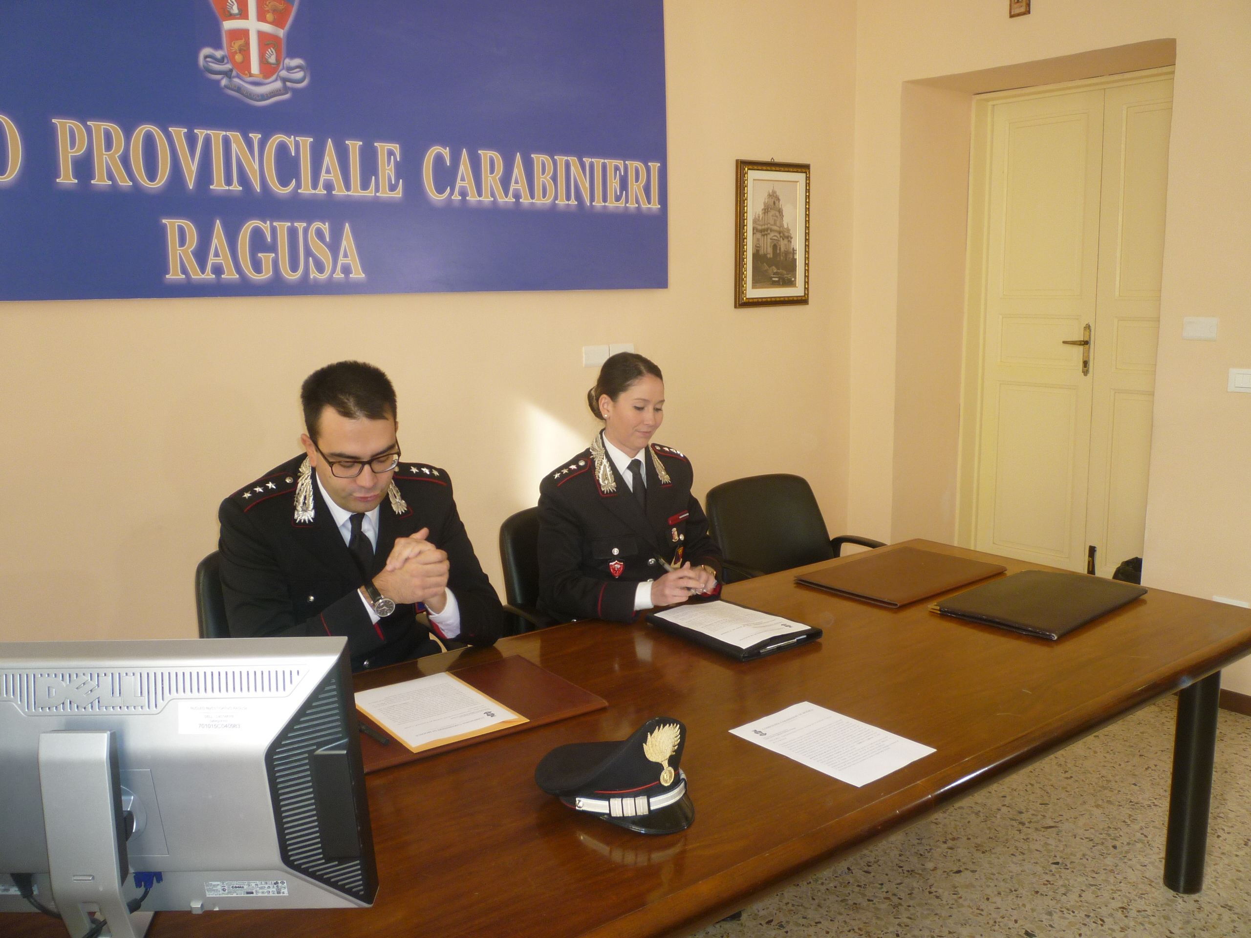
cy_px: 469
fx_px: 1048
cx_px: 626
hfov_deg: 61.7
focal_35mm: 29
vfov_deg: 48.2
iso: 100
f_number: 3.3
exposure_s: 1/30
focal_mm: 5.2
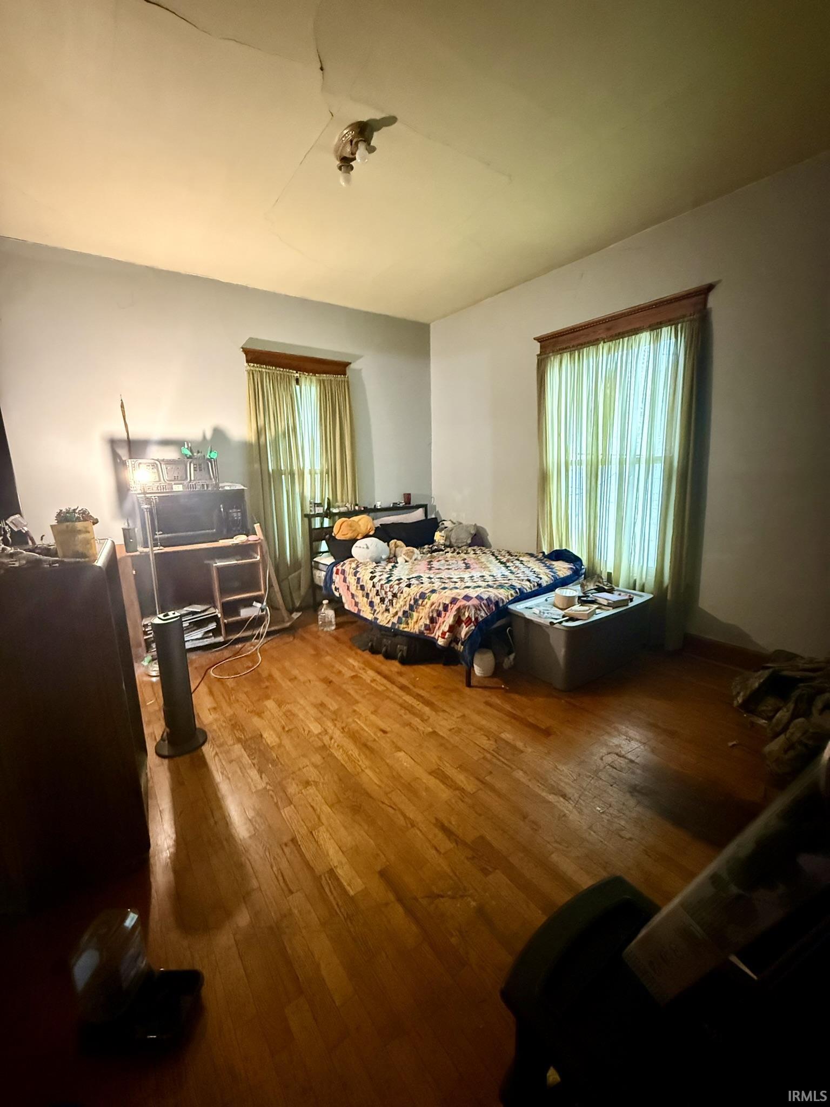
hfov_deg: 85.7
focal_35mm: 14
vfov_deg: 102.1
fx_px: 448
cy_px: 554
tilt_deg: -9.6
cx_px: 415
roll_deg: +1.1
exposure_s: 1/40
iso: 1250
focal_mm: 2.22
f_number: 2.2
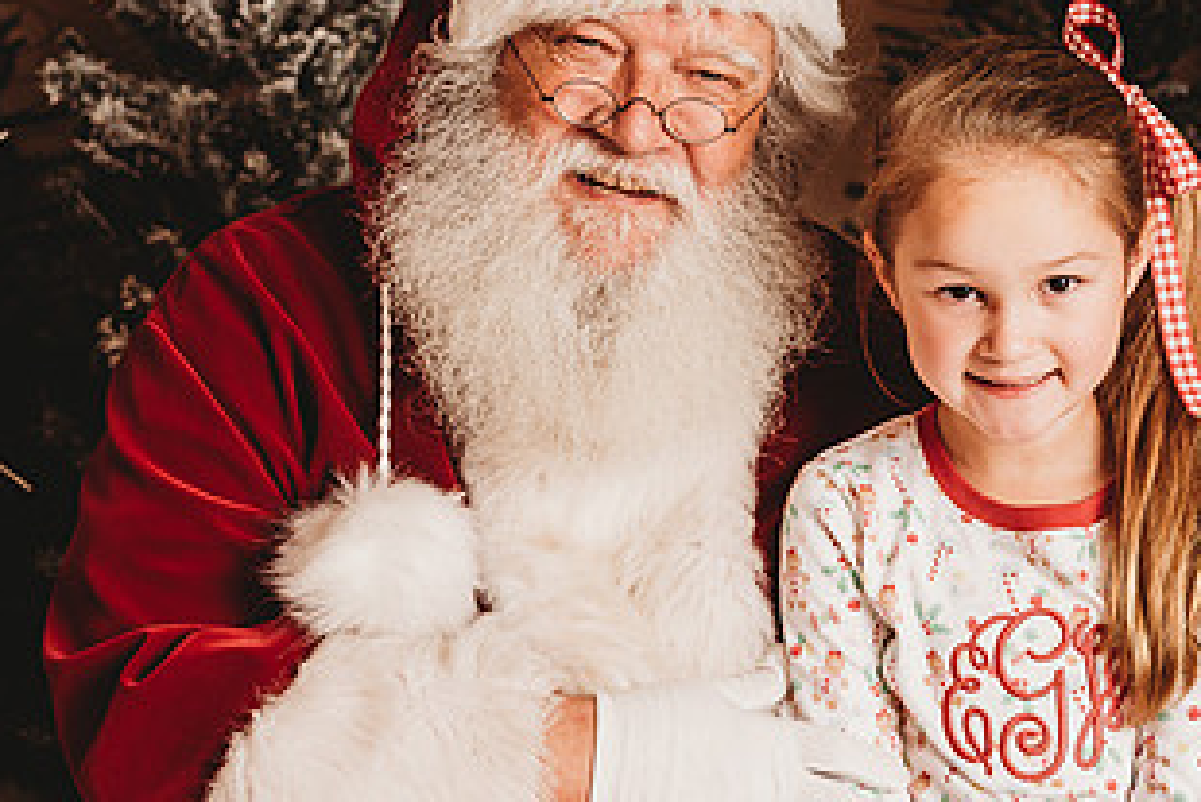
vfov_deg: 15.9
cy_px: 405
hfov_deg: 23.6
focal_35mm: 86
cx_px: 748
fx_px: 2870
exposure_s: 1/160
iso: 100
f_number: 4
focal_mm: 46
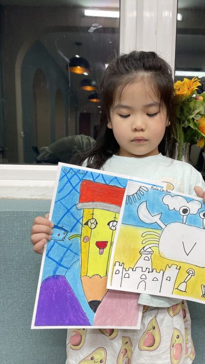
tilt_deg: -7.3
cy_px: 195
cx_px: 135
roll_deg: -0.7
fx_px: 300
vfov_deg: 62.6
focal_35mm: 31
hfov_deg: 37.4
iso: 80
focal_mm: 5.1
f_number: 1.6
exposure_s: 1/100
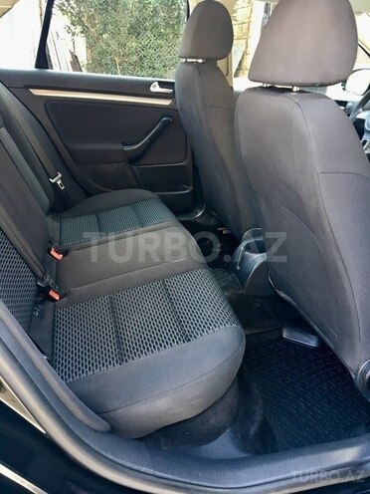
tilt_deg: -24.1
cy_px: 247
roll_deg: -2.6
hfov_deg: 48.2
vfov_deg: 61.7
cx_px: 185
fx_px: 413
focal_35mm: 29
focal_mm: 4.15
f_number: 2.2
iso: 80
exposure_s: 1/33
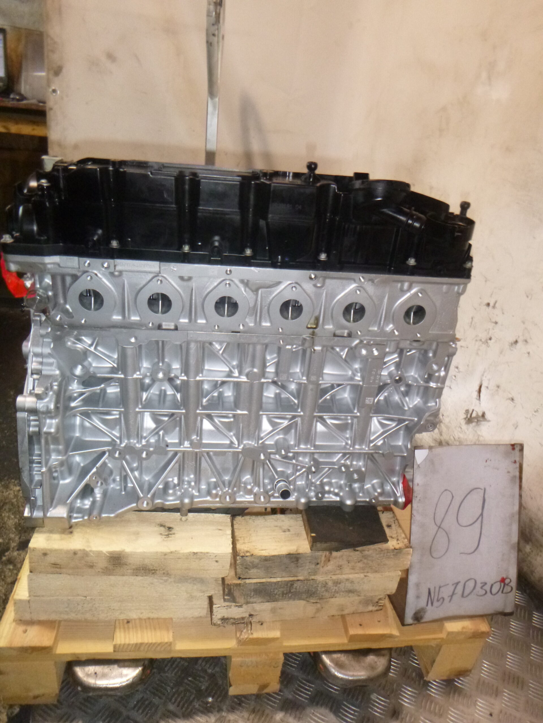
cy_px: 362
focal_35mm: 25
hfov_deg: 54.9
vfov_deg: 69.4
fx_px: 523
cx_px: 272
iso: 400
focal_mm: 4.5
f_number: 3.9
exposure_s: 1/60
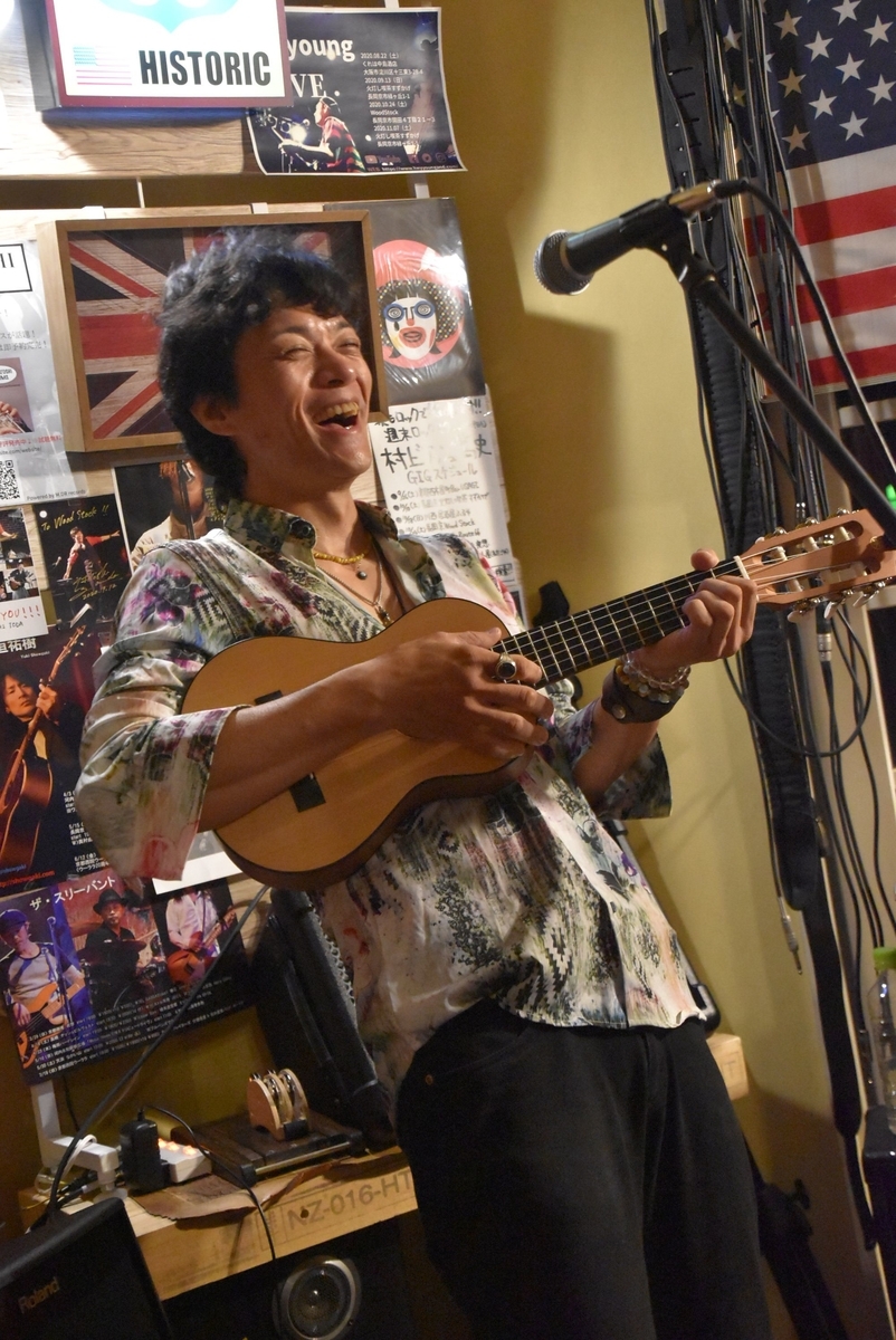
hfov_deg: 25.8
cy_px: 670
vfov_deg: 37.8
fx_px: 1956
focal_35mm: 52
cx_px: 448
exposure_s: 1/60
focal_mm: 35
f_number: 4.5
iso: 8000
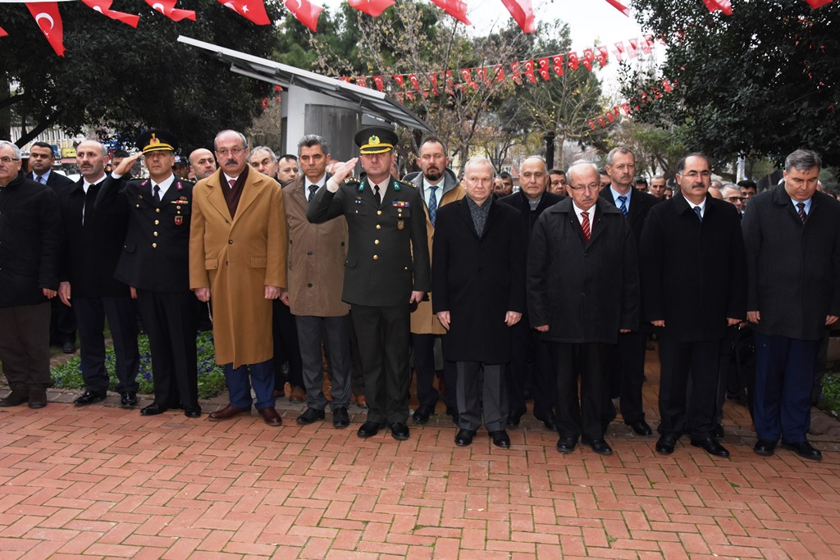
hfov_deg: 57.2
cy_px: 280
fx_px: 770
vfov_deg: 40.0
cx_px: 420
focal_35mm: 33
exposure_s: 1/60
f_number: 7.1
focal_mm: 22
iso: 1000
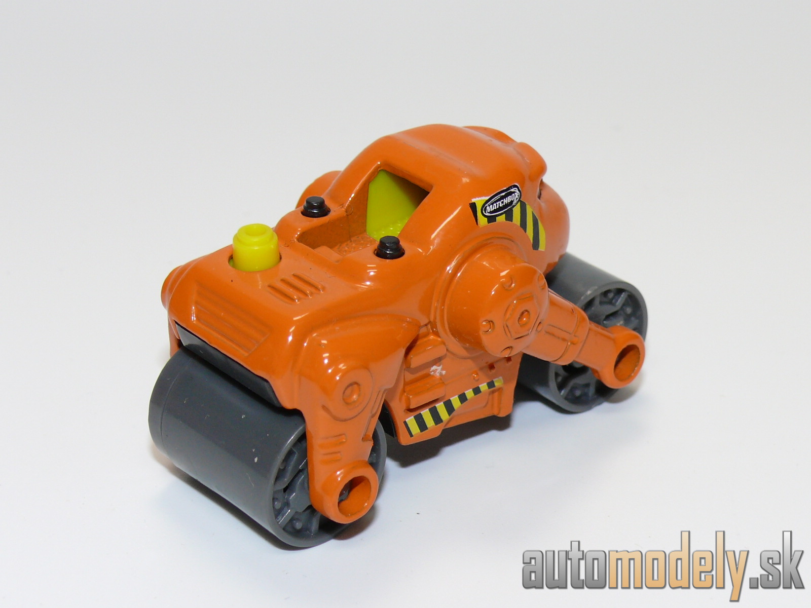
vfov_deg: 16.6
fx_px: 2085
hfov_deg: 22.0
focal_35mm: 89
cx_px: 406
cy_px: 304
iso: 100
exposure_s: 1/30
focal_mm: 12.5
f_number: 4
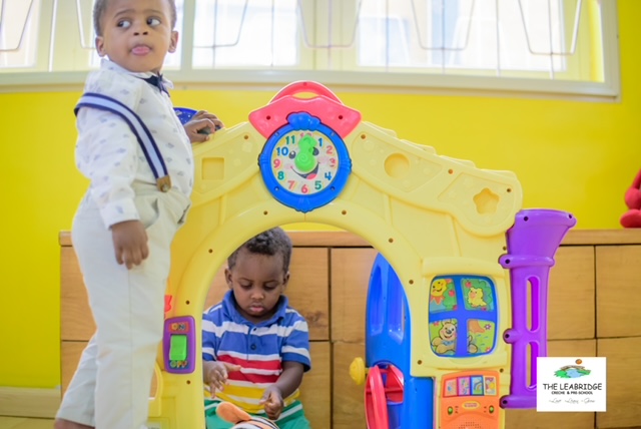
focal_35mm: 50
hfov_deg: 39.6
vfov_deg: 27.0
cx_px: 320
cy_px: 214
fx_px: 891
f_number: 2.5
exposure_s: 1/160
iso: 2000
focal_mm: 50
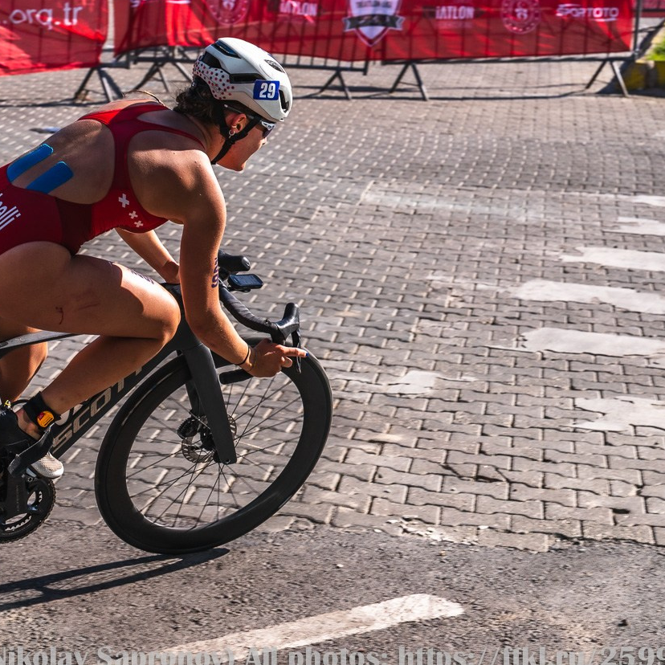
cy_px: 339
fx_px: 2000
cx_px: 169
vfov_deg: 18.9
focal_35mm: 92
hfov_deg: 18.8
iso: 200
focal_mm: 70
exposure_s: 1/1000
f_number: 8
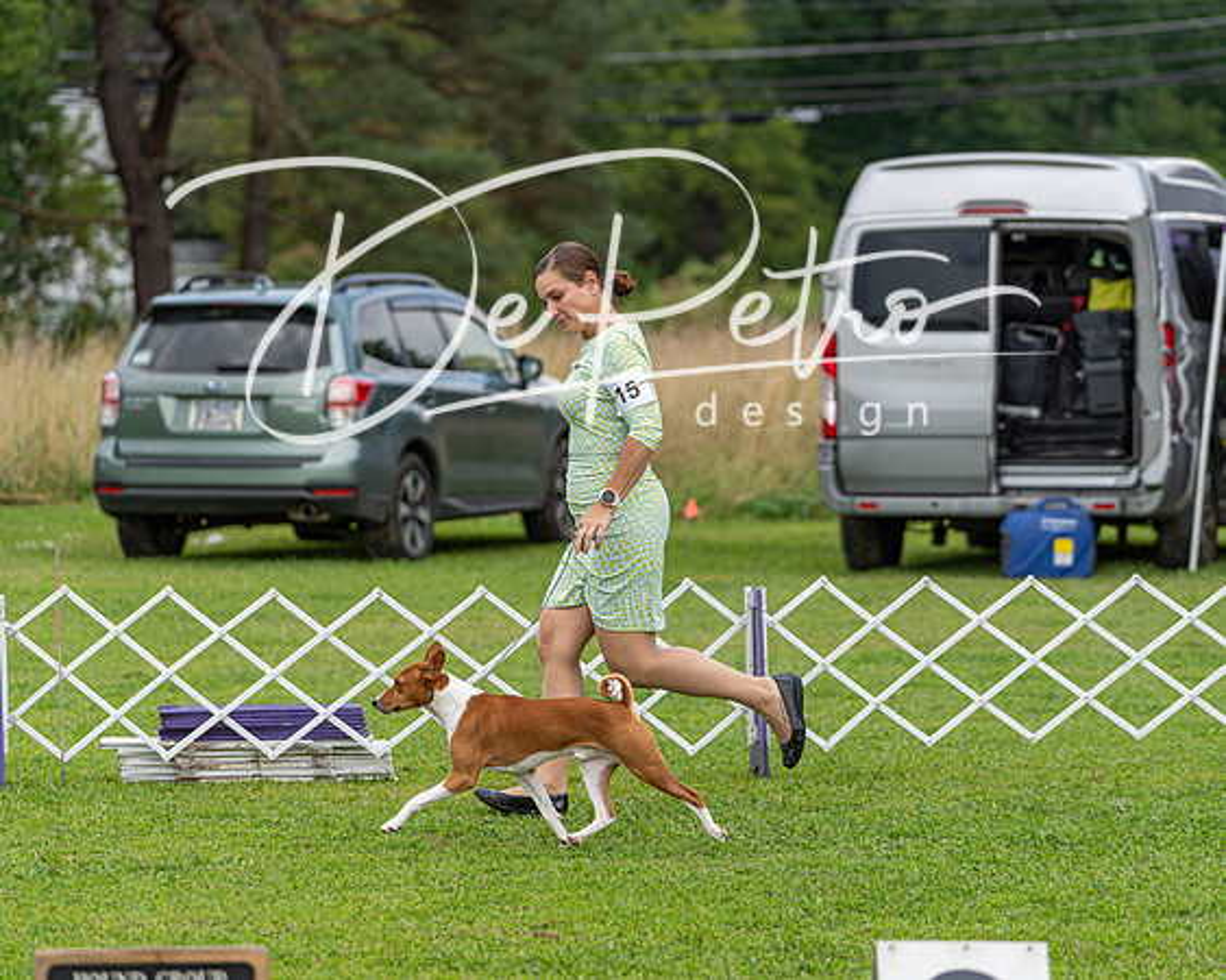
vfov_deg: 8.5
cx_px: 613
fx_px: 6618
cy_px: 490
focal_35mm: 182
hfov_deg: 10.6
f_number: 4
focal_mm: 162
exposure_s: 1/1000
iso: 200
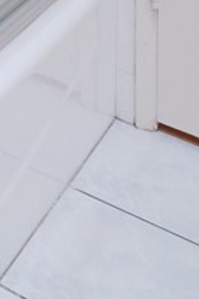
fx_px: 746
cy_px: -318
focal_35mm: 90
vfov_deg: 16.5
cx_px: -270
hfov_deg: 12.3
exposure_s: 1/40
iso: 3200
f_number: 8
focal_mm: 9
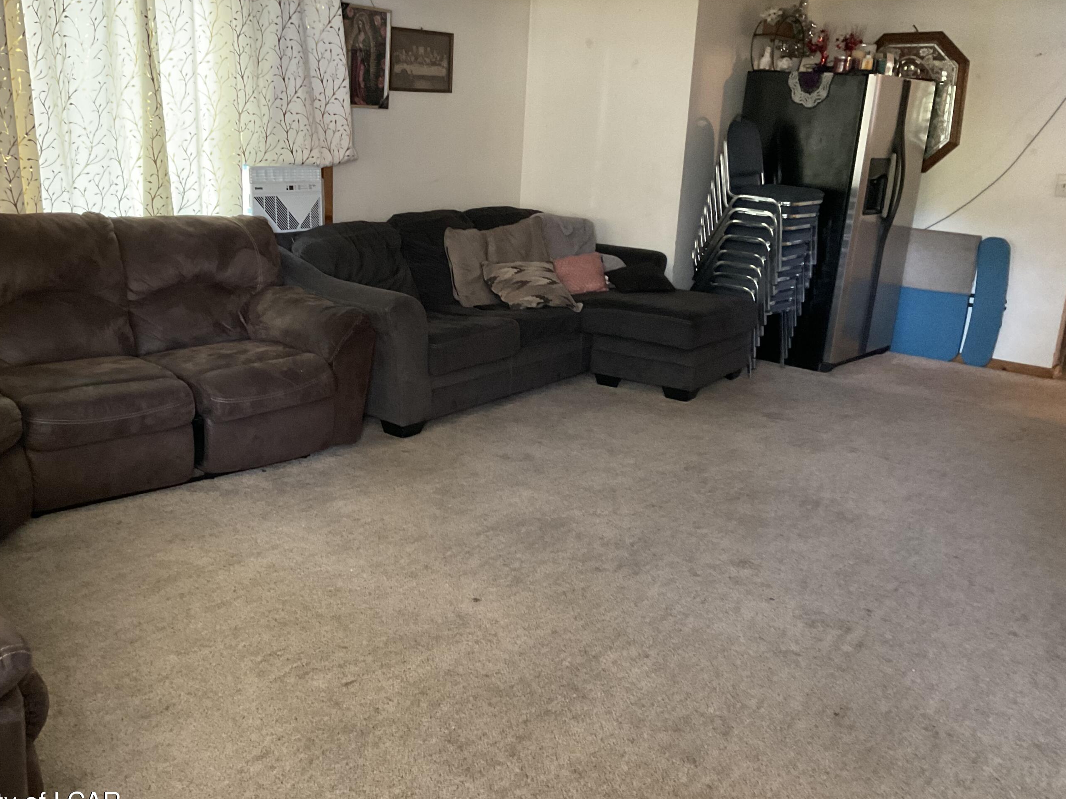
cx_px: 454
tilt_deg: -14.5
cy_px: 376
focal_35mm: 34
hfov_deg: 53.8
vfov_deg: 41.8
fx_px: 1047
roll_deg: -1.7
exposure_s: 1/30
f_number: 1.8
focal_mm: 3
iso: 320
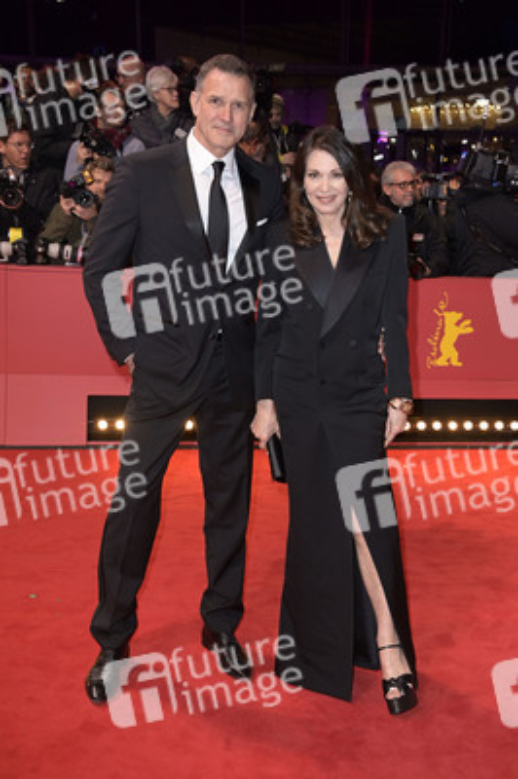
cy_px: 390
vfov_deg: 43.6
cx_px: 259
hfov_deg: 29.8
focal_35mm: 45
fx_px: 973
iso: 1000
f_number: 5.6
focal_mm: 45
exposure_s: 1/160
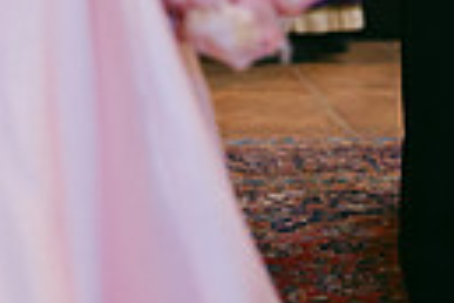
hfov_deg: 12.9
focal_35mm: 157
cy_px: -294
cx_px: 475
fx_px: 1980
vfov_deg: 8.3
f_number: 1.2
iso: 800
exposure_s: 1/320
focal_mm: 35
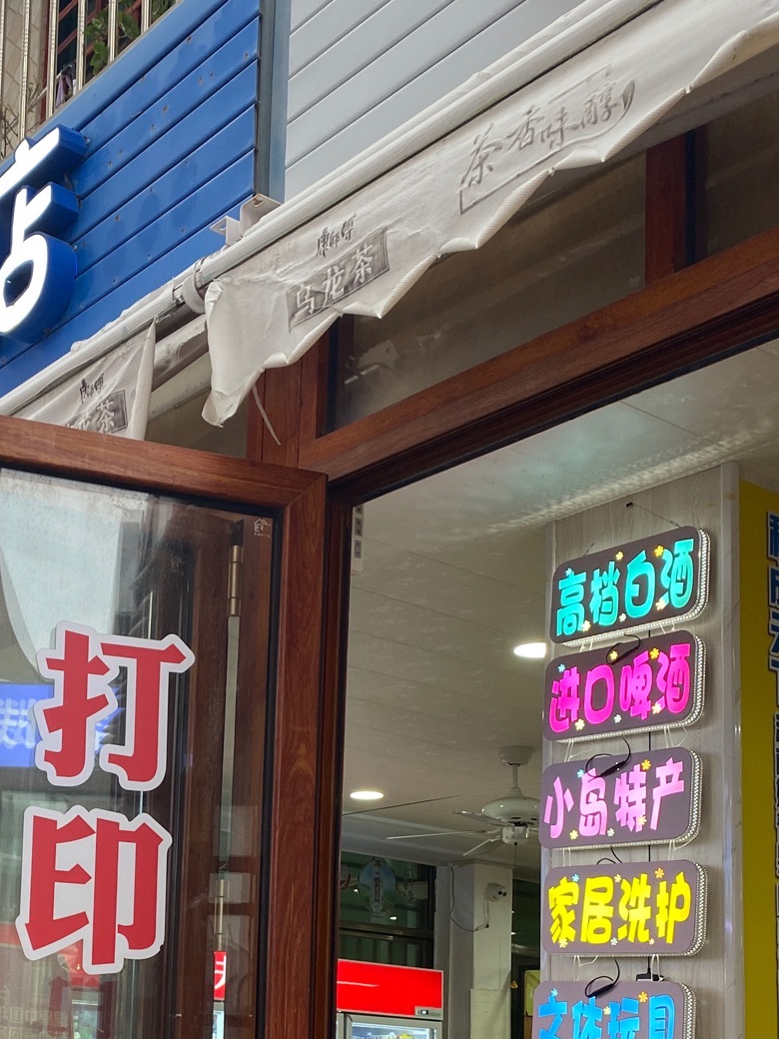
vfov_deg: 36.5
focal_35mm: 50
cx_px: 104
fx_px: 1500
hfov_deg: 28.2
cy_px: 870
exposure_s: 1/50
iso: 64
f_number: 1.8
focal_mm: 4.25
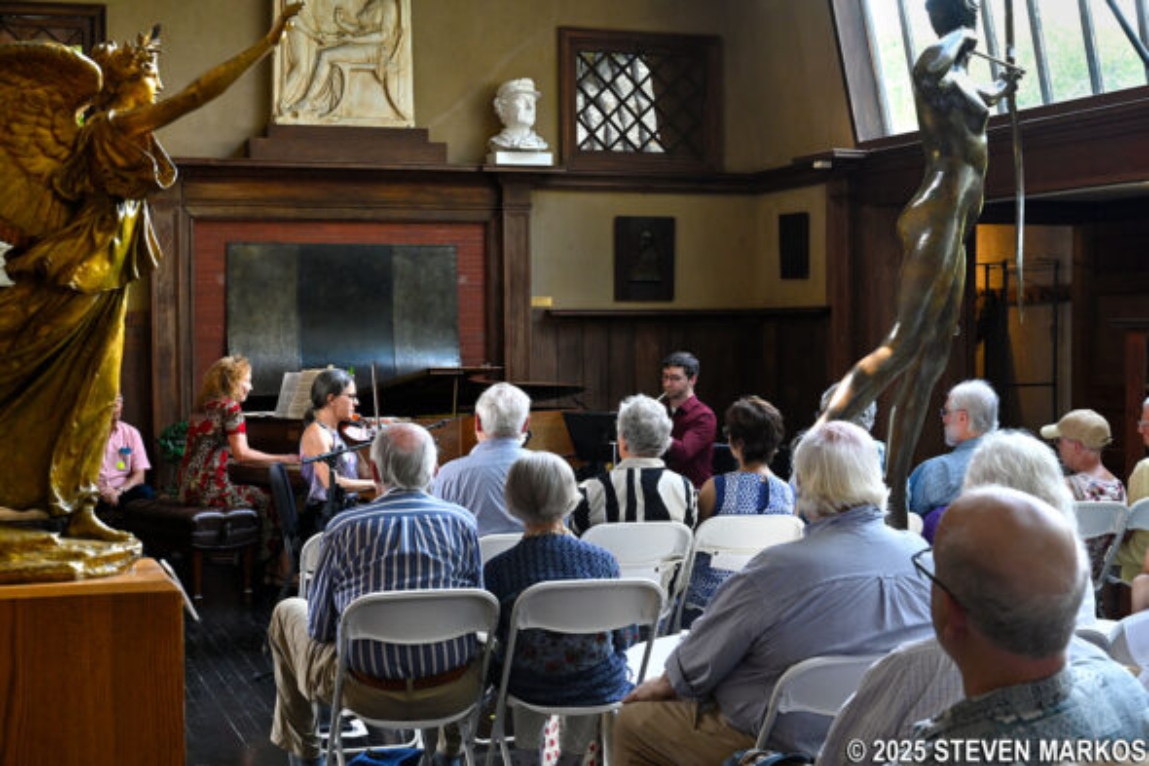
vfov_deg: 26.0
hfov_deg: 38.2
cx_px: 574
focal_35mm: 52
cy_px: 383
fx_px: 1659
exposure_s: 1/60
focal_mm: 52
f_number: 8
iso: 1000
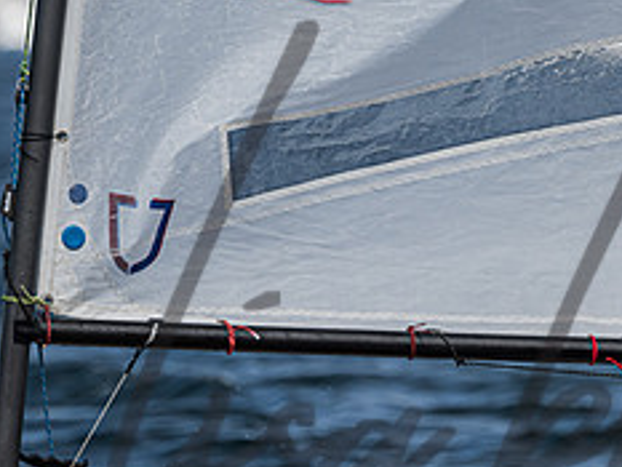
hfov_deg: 1.7
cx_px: 864
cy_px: 407
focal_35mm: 1199
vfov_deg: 1.2
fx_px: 21555
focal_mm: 400
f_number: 9
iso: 320
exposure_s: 1/1250
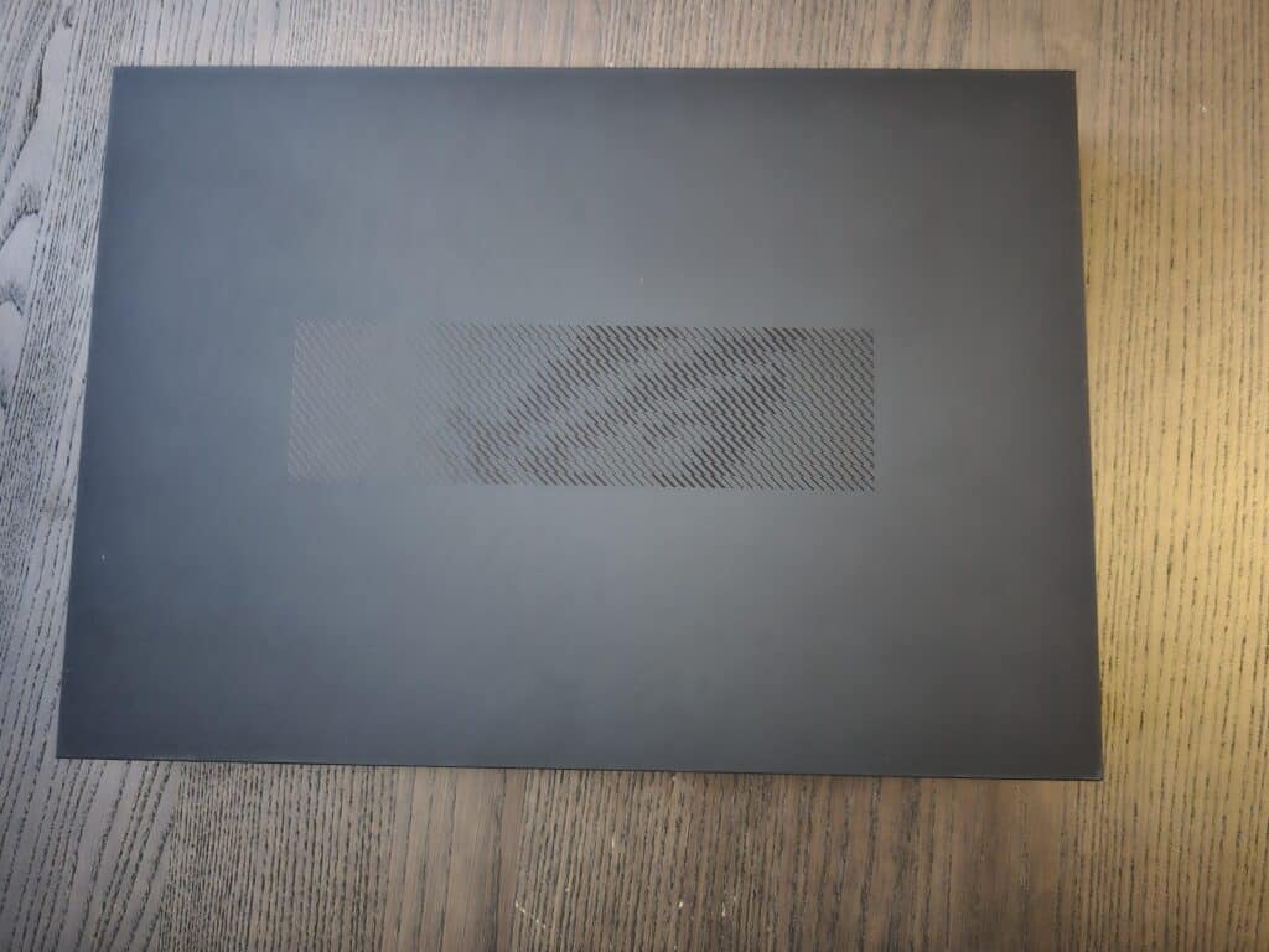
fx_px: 843
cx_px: 634
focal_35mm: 23
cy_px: 476
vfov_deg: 58.9
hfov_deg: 73.9
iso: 2000
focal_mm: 6.3
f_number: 1.7
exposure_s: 1/33
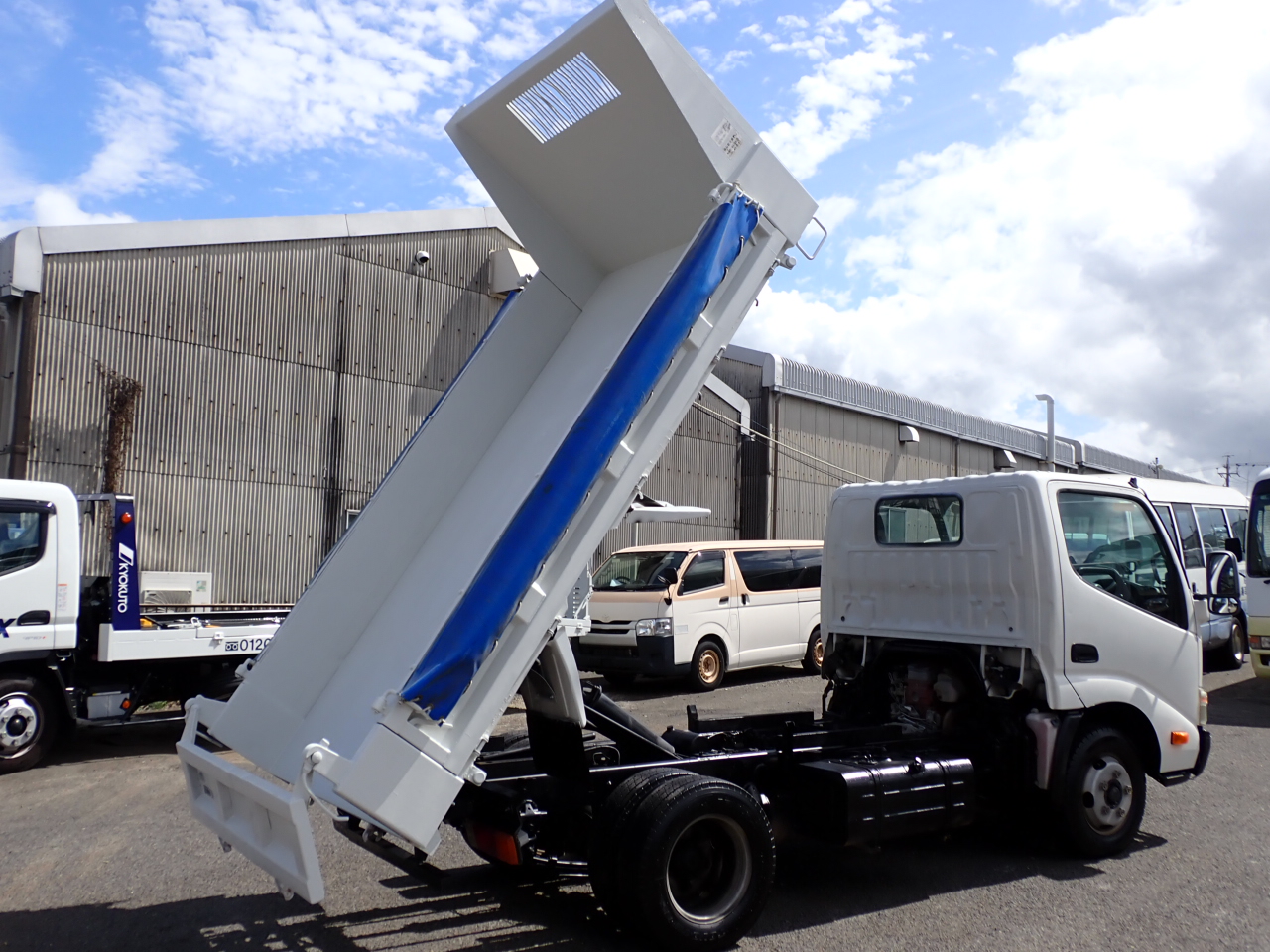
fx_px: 1174
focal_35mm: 32
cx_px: 635
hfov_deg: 56.8
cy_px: 476
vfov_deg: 44.2
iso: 100
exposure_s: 1/160
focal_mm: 5.79
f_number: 9
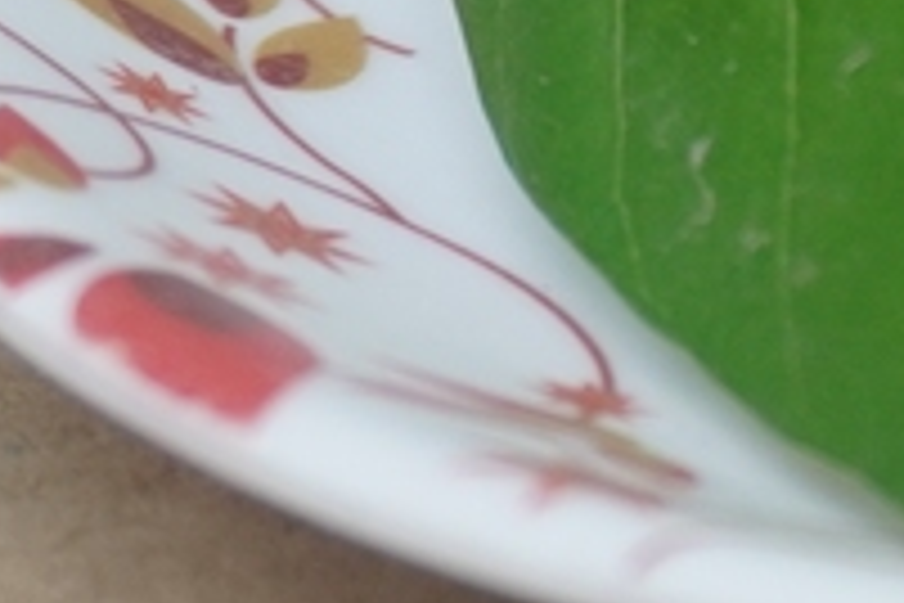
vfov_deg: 5.6
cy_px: -1035
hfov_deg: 8.5
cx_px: 1655
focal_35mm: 233
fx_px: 5850
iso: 500
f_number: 5
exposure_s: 1/640
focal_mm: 26
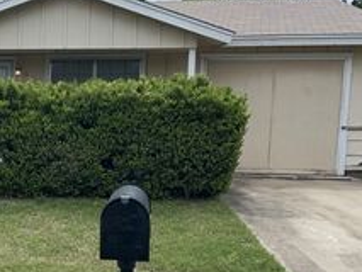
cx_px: 3
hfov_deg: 29.6
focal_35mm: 61
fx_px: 638
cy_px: 201
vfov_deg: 23.8
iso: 32
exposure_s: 1/6993
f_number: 1.5
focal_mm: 5.7
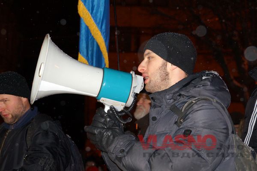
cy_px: 86
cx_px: 128
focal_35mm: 90
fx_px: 642
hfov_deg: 22.6
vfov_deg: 15.2
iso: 1000
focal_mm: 60
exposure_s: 1/60
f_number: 5.6
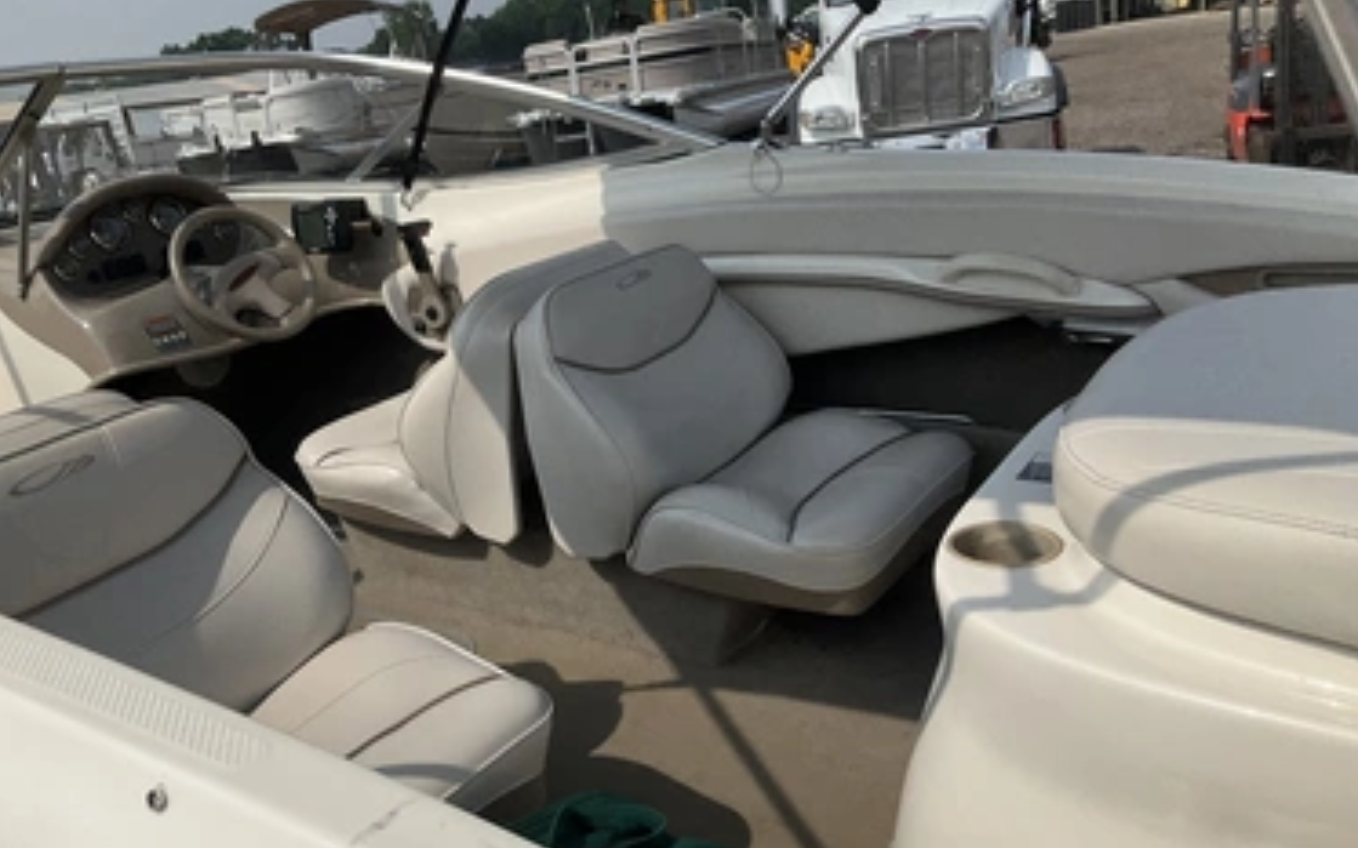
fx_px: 1221
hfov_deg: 58.1
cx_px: 637
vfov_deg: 38.2
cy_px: 477
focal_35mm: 33
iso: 25
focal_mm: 3
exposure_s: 1/3788
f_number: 1.8
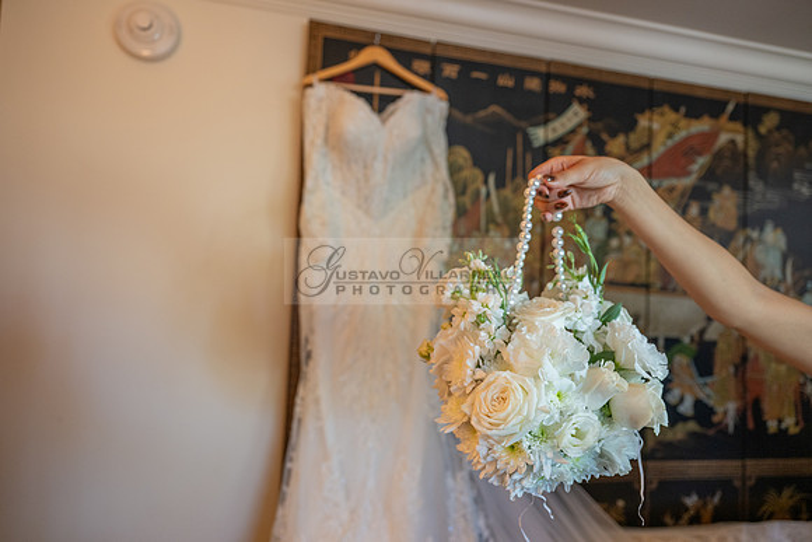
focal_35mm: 24
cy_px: 271
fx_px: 541
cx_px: 406
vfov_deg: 53.2
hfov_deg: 73.7
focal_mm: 24
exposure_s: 1/160
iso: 800
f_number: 2.8
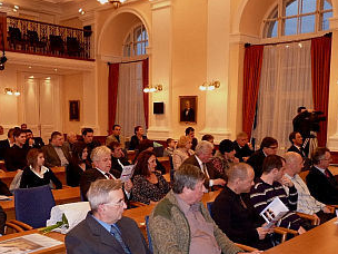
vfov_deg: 35.6
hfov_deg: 46.6
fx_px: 391
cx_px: 141
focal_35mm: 40
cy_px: 167
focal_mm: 4.8
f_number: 2.8
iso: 200
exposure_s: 1/30
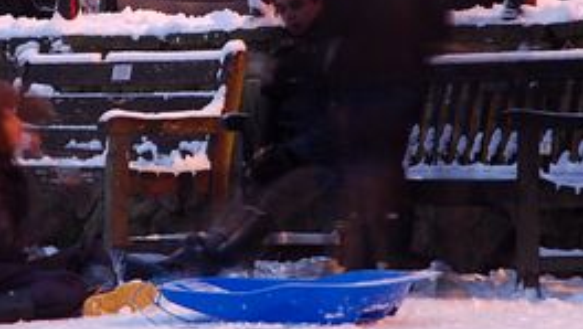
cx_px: 206
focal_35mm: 258
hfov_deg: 8.3
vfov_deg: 4.7
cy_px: 57
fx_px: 3992
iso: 200
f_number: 5.6
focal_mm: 85
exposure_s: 3
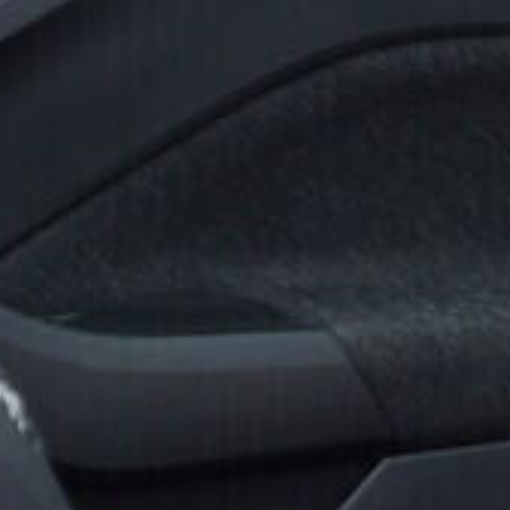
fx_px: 4384
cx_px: 604
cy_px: 774
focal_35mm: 263
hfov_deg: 6.6
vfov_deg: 6.6
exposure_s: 1/40
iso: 125
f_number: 2.8
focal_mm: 24
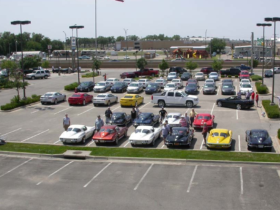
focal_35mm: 48
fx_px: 388
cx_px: 164
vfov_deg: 30.2
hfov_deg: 39.5
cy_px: 117
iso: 100
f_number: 7.5
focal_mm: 8
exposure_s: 1/395
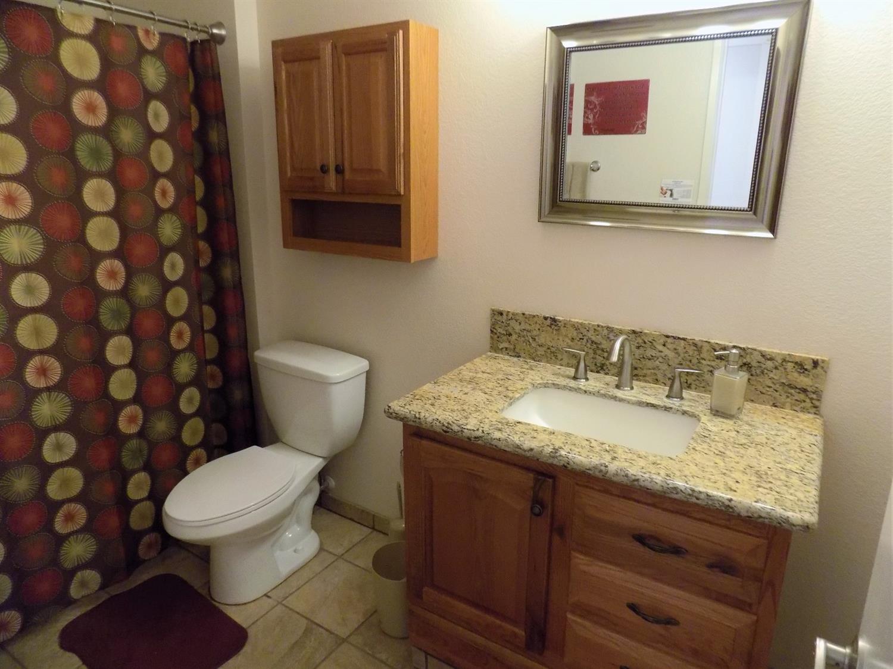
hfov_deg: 73.9
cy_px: 334
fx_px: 593
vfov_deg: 58.9
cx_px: 446
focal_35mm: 23
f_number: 3.1
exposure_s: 1/8
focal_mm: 4
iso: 400
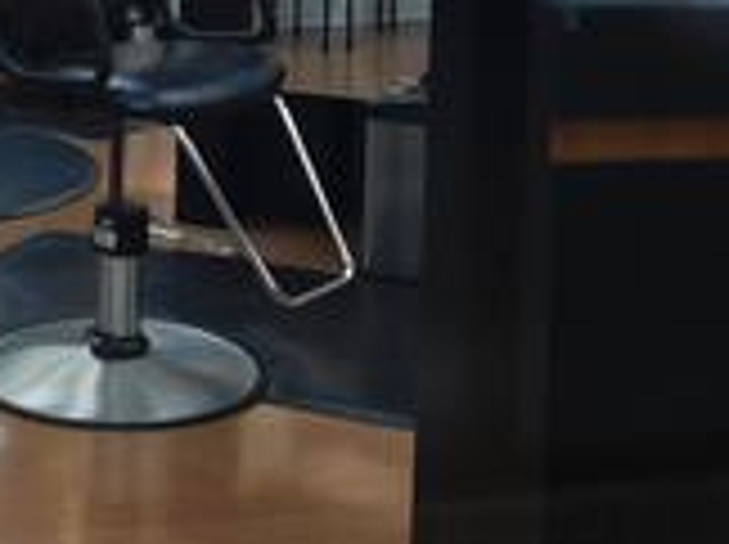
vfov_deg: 15.0
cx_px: 94
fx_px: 1914
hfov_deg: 21.2
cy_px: -288
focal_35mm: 91
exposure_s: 1/30
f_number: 3
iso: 140
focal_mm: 4
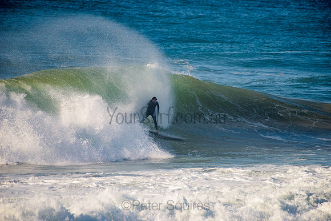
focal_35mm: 500
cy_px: 110
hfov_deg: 4.1
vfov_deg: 2.8
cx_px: 166
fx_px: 4598
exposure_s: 1/1600
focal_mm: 500
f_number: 5.6
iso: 180
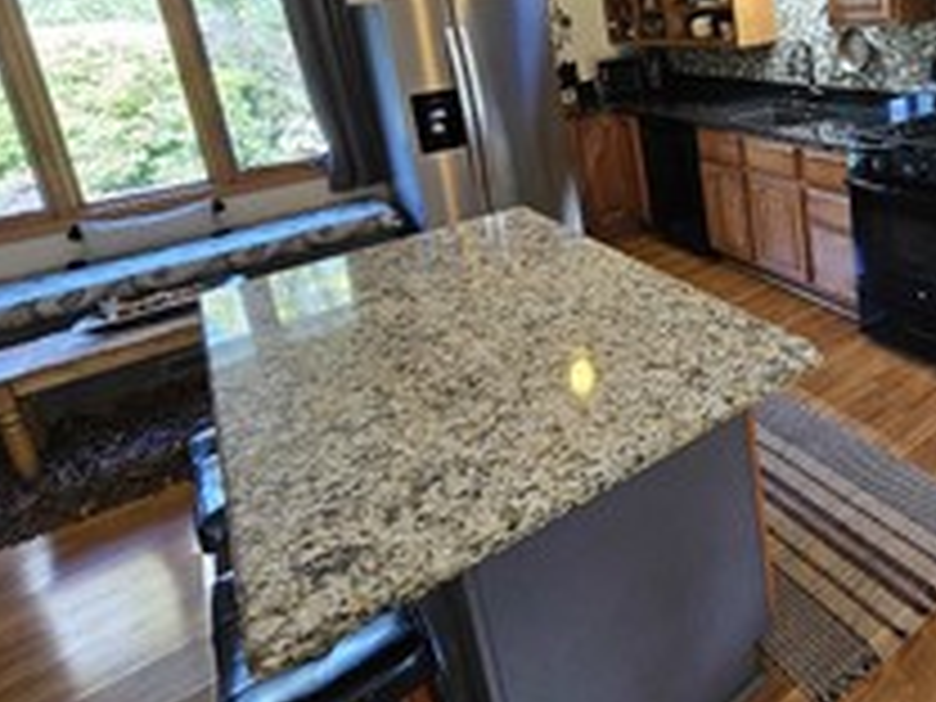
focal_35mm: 24
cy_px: 130
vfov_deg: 52.7
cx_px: 837
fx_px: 649
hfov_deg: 60.9
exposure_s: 1/60
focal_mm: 2.2
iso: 250
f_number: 2.2
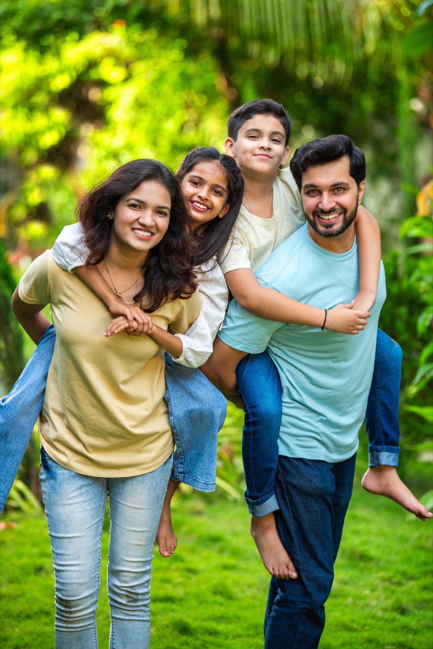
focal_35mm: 135
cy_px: 324
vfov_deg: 15.2
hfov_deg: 10.2
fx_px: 2433
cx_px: 216
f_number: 3.2
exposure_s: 1/125
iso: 200
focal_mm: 135
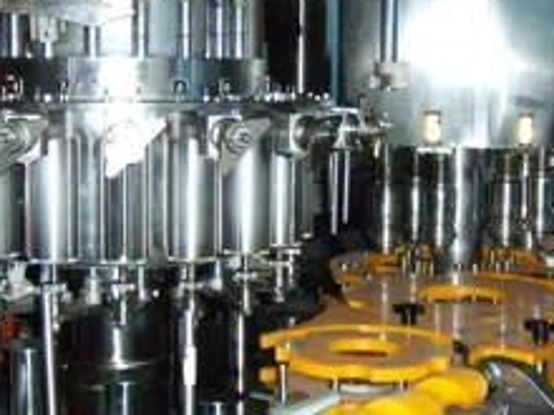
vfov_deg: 21.3
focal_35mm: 69
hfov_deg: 28.2
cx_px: 290
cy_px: 179
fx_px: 1104
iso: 400
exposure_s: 1/60.2
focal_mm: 6.4
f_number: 3.5
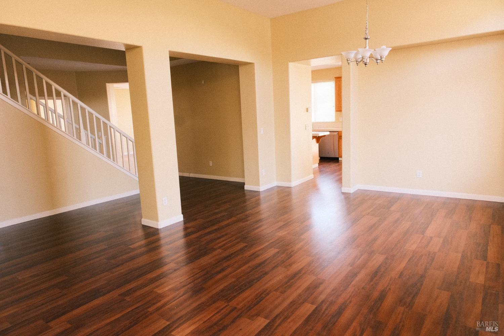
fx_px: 336
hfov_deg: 73.7
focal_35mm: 24
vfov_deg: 53.1
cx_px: 252
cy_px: 168
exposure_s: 1/20
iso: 1600
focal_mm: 16
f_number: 7.1
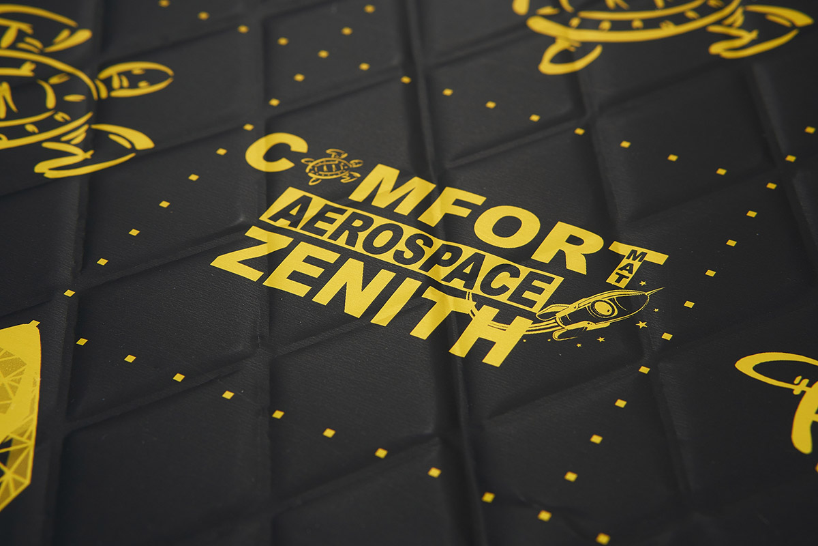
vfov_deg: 18.2
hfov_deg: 27.0
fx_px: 1704
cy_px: 273
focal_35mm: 75
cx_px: 409
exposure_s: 1/125
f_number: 7.1
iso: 200
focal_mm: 50
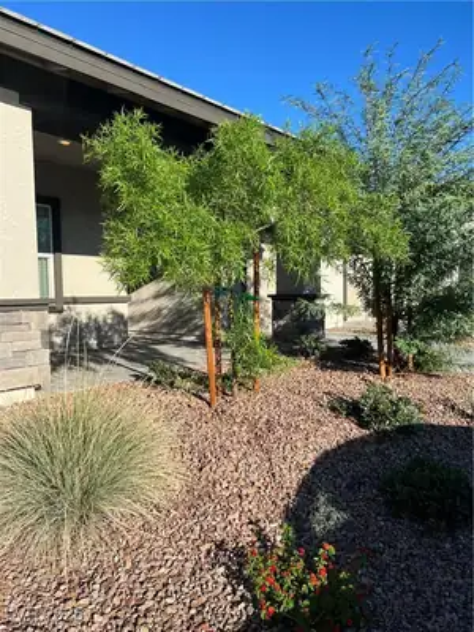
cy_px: 316
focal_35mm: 26
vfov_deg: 67.3
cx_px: 237
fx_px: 475
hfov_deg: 53.1
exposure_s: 1/2762
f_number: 1.5
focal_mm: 5.7
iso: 50
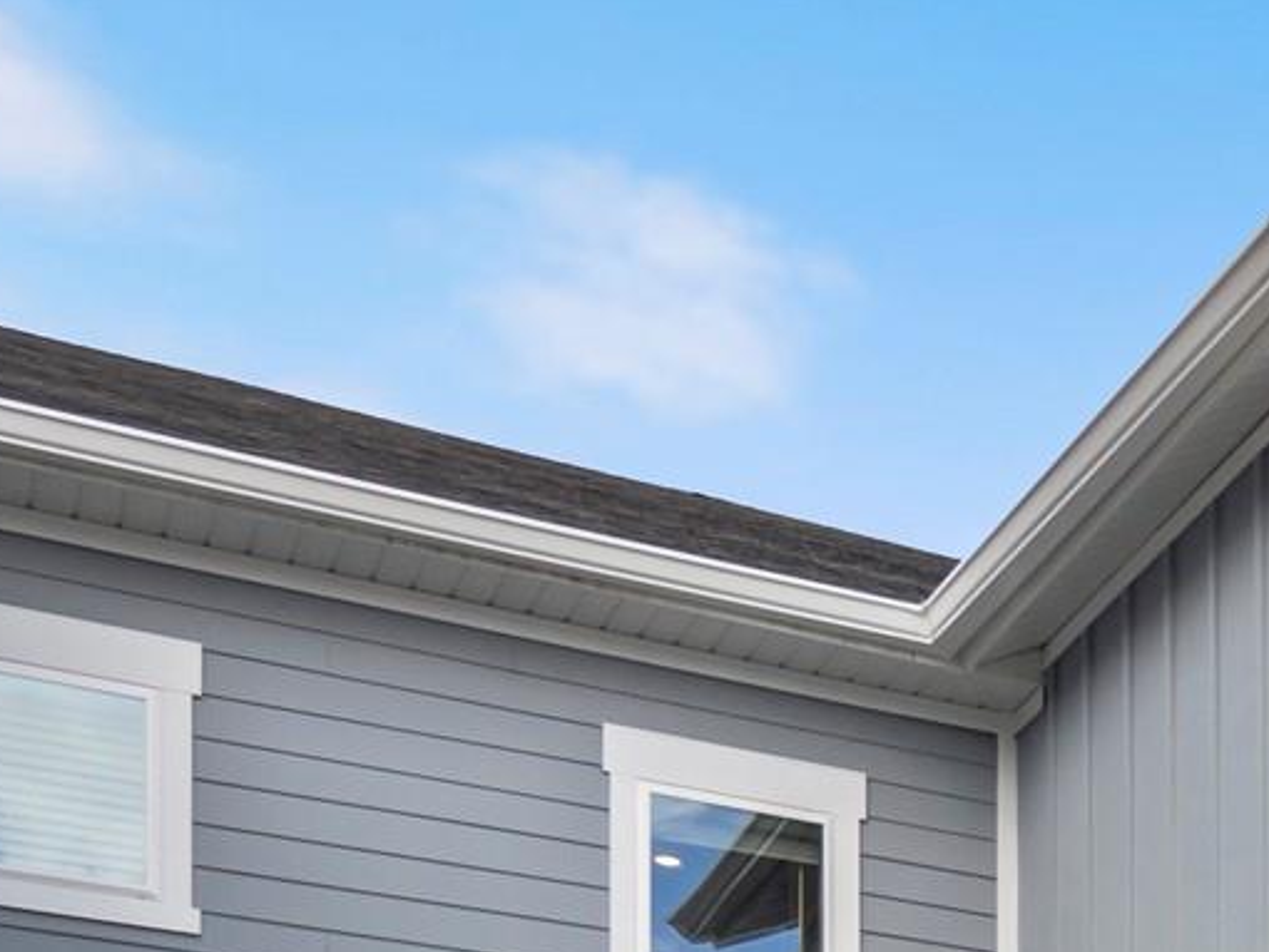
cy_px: 1402
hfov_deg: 23.9
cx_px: 1754
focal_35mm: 69
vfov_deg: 18.9
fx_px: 2531
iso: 200
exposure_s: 1/640
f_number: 9
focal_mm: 11
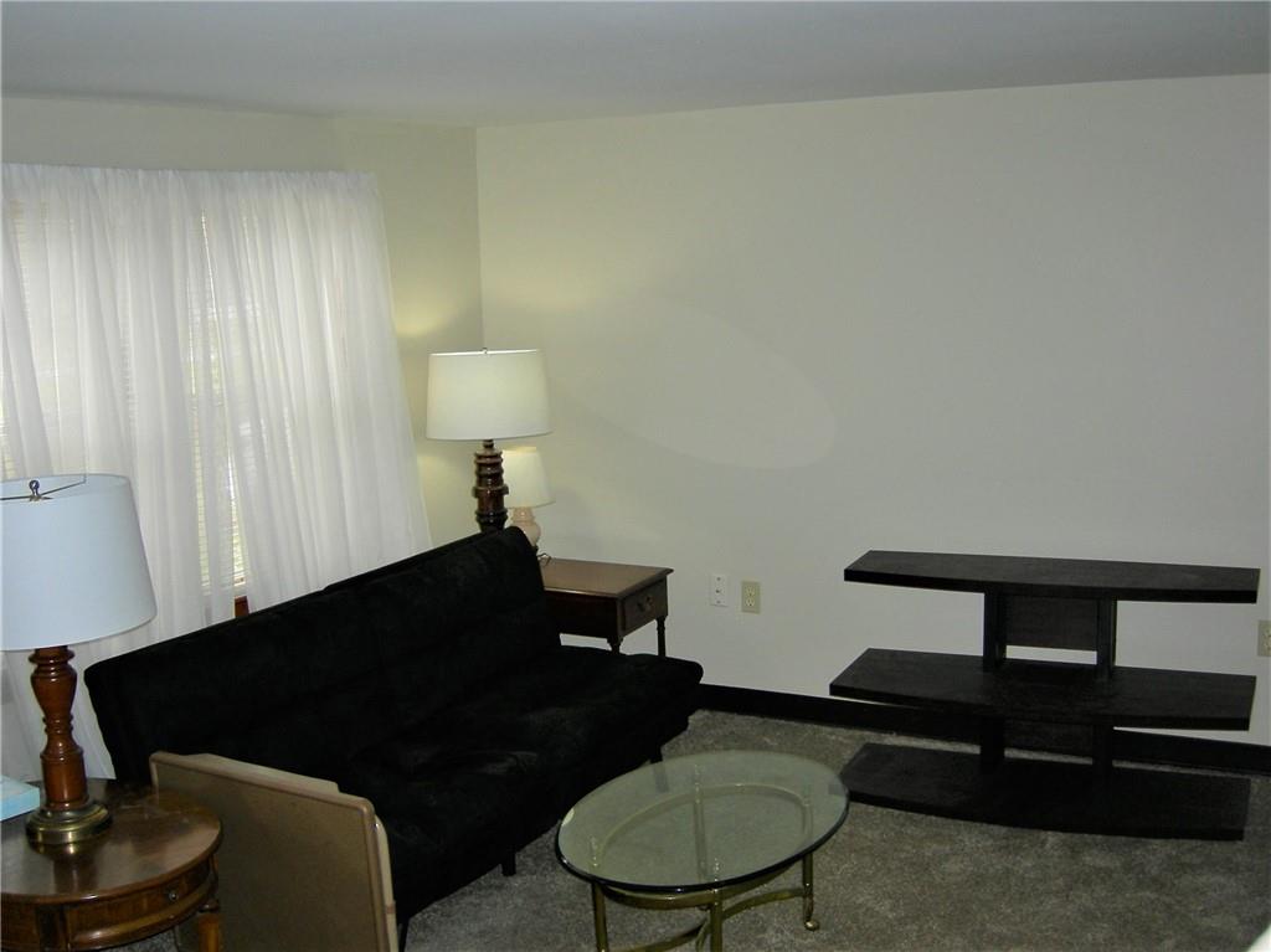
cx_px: 636
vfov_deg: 39.6
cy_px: 476
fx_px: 1321
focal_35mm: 36
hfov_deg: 51.4
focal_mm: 7.5
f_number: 2.7
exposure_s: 1/60.1
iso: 64
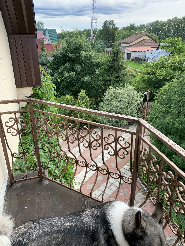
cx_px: 92
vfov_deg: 67.3
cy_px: 123
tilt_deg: -22.8
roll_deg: +0.2
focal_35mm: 26
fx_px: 185
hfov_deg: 53.1
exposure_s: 1/129
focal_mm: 4.25
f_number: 1.8
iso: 25
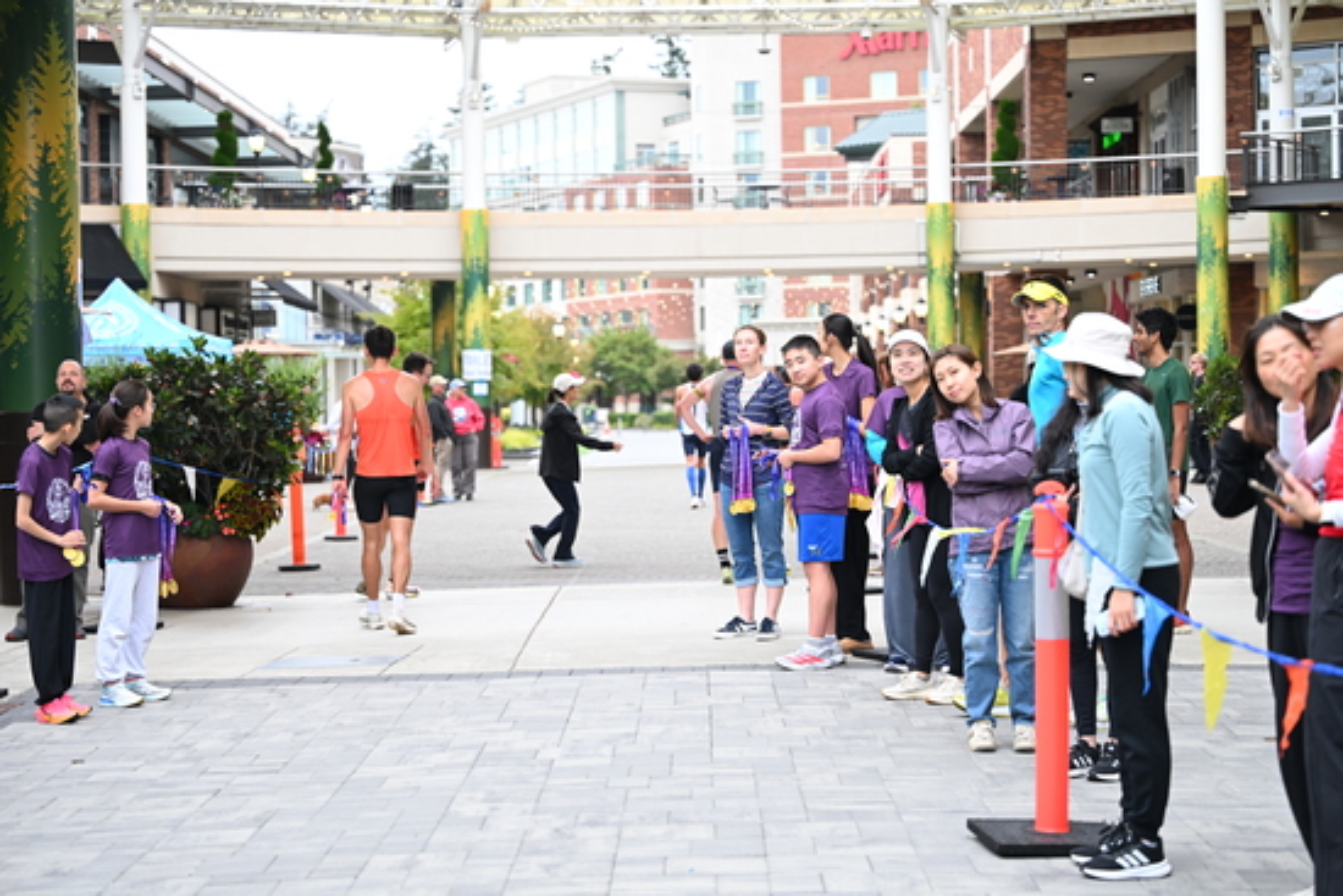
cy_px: 448
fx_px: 2798
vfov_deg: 18.2
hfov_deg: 27.0
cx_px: 672
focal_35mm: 75
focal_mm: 75
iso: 1600
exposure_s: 1/500
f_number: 2.8
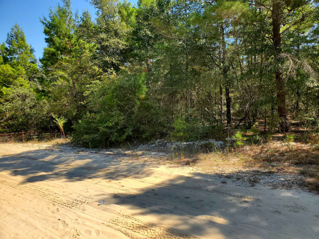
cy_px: 120
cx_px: 160
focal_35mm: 26
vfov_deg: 53.1
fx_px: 240
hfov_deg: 67.3
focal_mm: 4.3
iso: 50
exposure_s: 1/878
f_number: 2.4
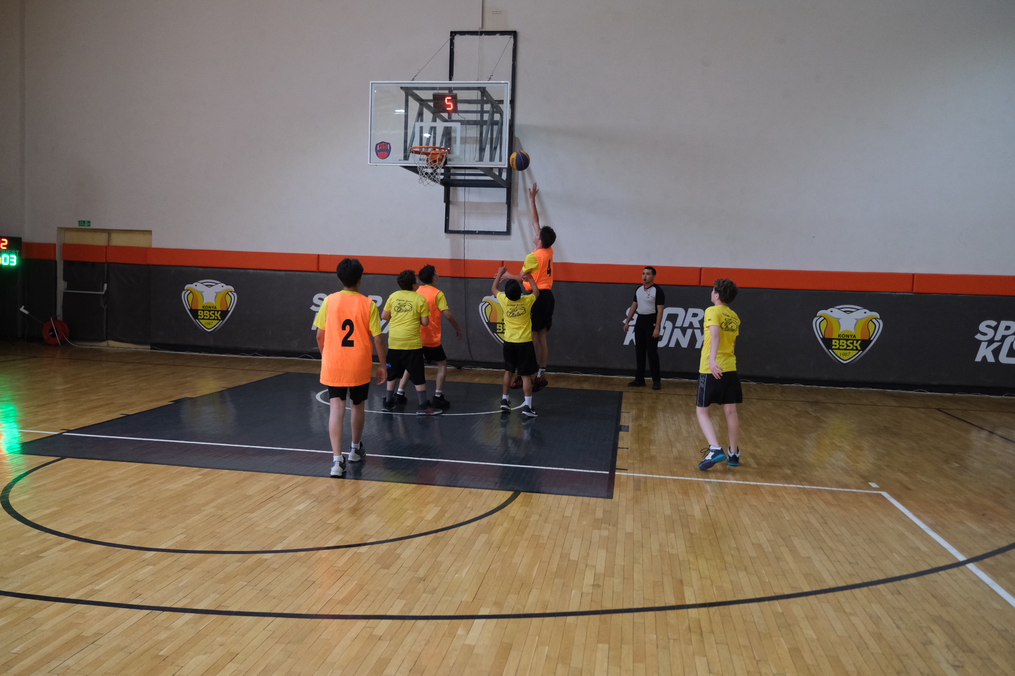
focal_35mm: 29
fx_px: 818
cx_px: 508
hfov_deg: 63.7
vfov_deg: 45.0
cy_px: 338
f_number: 2.8
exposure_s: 1/1000
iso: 2500
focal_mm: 19.4
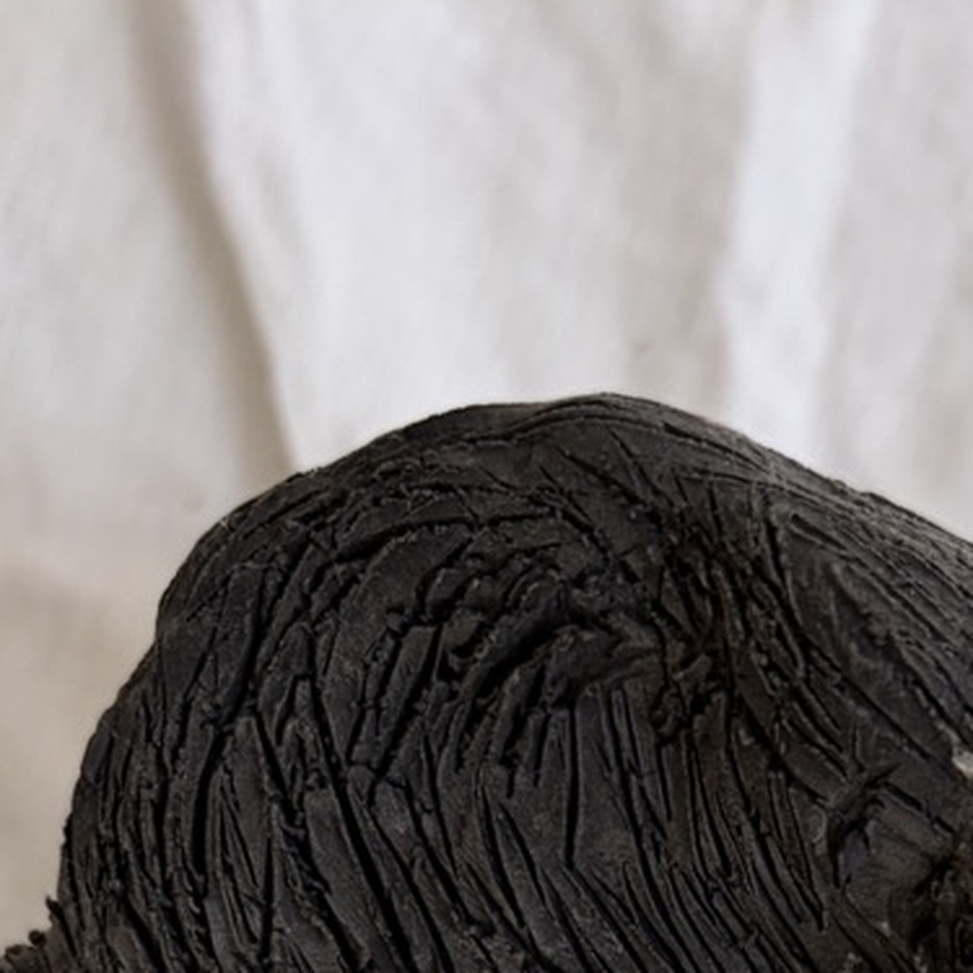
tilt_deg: -85.4
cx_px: 823
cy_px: 1941
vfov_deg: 14.7
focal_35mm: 98
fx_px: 3116
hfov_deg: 17.5
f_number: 1.6
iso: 50
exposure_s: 1/121
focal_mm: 5.96
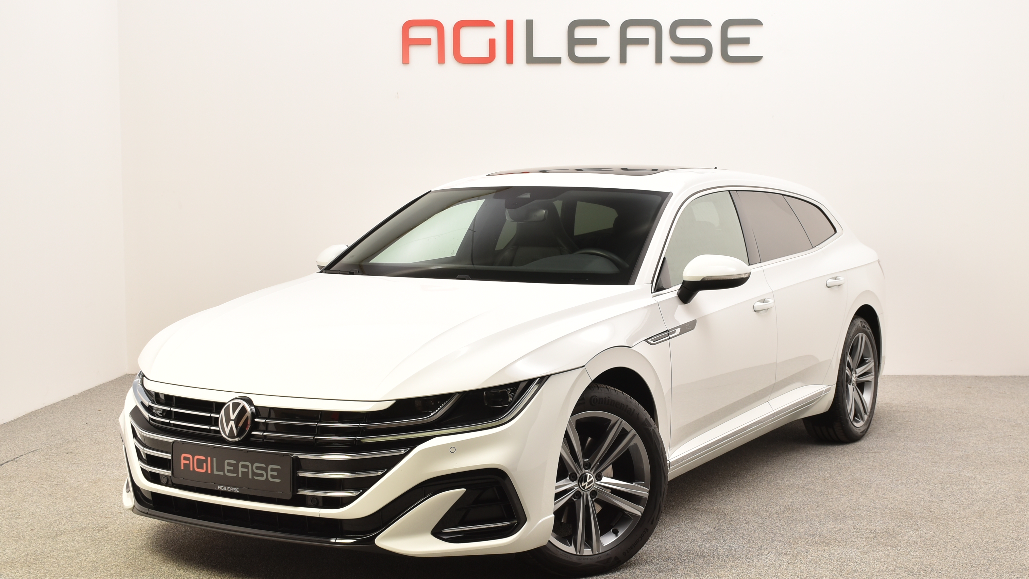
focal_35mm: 51
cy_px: 307
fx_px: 1392
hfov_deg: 40.5
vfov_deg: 23.5
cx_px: 582
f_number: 8
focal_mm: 26
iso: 100
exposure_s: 1/200
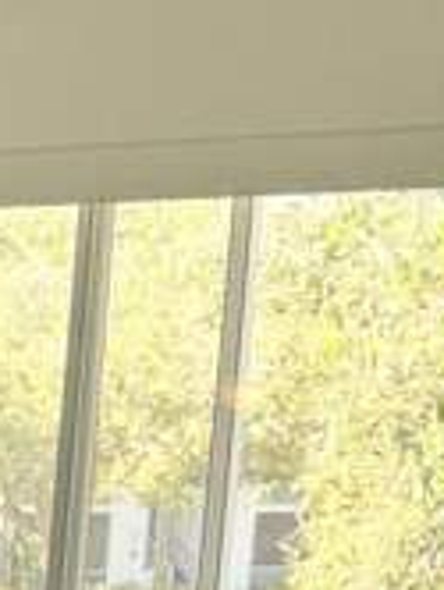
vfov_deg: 11.6
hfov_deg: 8.9
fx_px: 2627
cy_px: 1152
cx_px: -529
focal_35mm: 154
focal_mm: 6.76
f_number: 1.78
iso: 160
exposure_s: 1/120
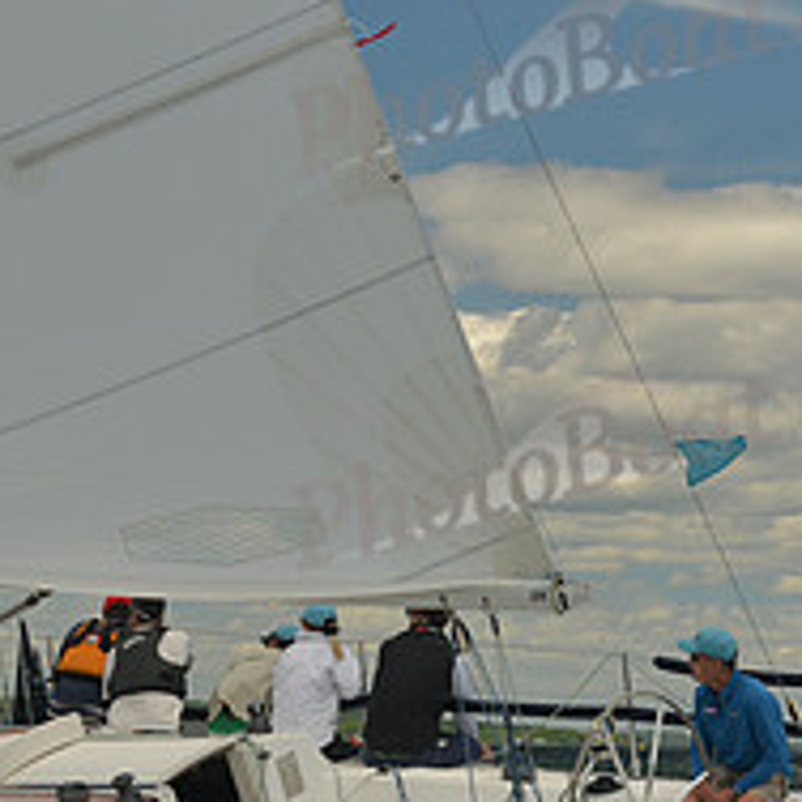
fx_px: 4823
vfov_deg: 9.5
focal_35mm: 184
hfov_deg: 9.5
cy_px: 740
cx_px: 73
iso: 400
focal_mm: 70
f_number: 6.3
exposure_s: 1/800
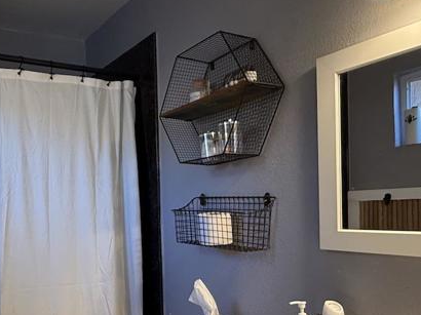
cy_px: 223
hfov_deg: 50.2
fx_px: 425
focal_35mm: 35
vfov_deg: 39.9
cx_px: 100
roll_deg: +0.8
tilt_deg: -1.6
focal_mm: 2.22
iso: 250
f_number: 2.2
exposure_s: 1/120
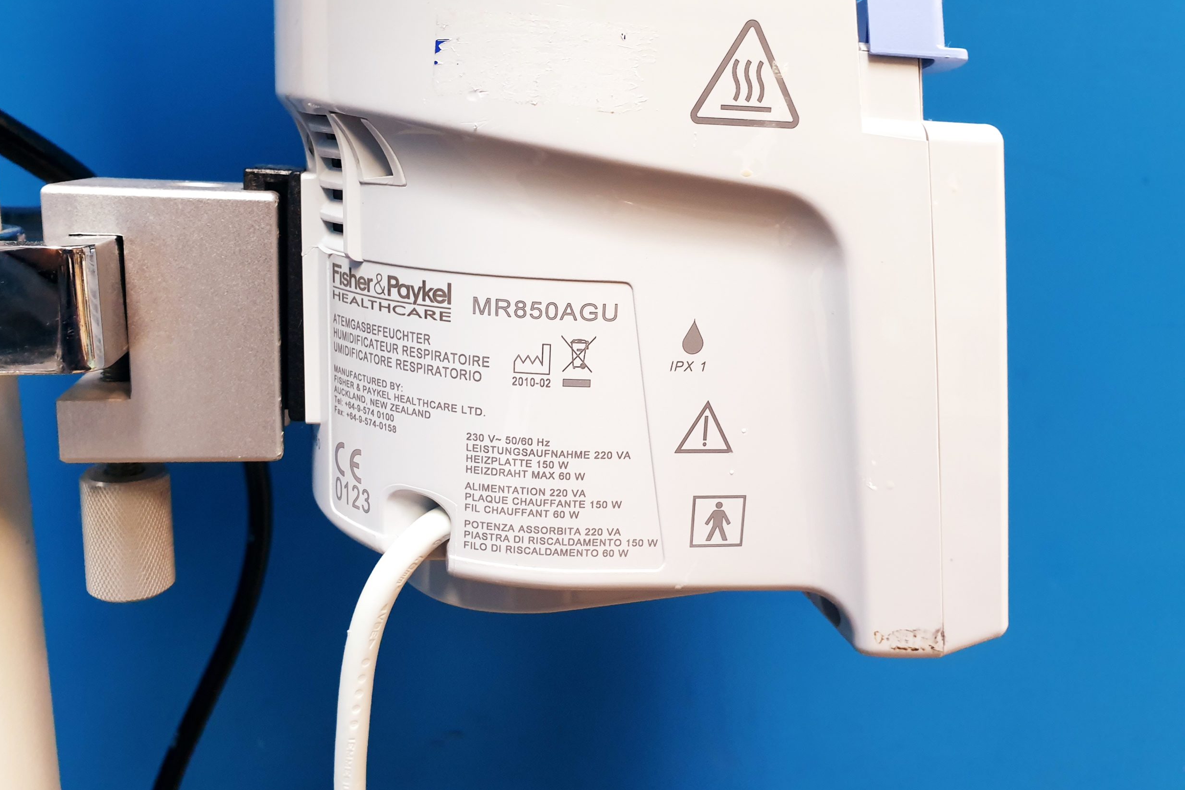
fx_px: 922
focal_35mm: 28
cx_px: 572
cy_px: 372
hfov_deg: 65.5
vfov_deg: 46.4
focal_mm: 4.3
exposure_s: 1/33
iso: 250
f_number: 2.4
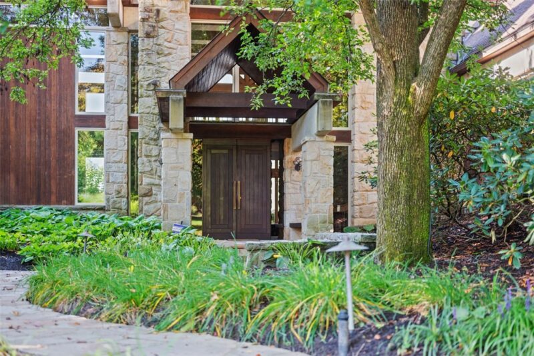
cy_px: 178
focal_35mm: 50
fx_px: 742
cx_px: 267
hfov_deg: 39.6
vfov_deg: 27.0
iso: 400
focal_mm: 50
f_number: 1.8
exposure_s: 1/160
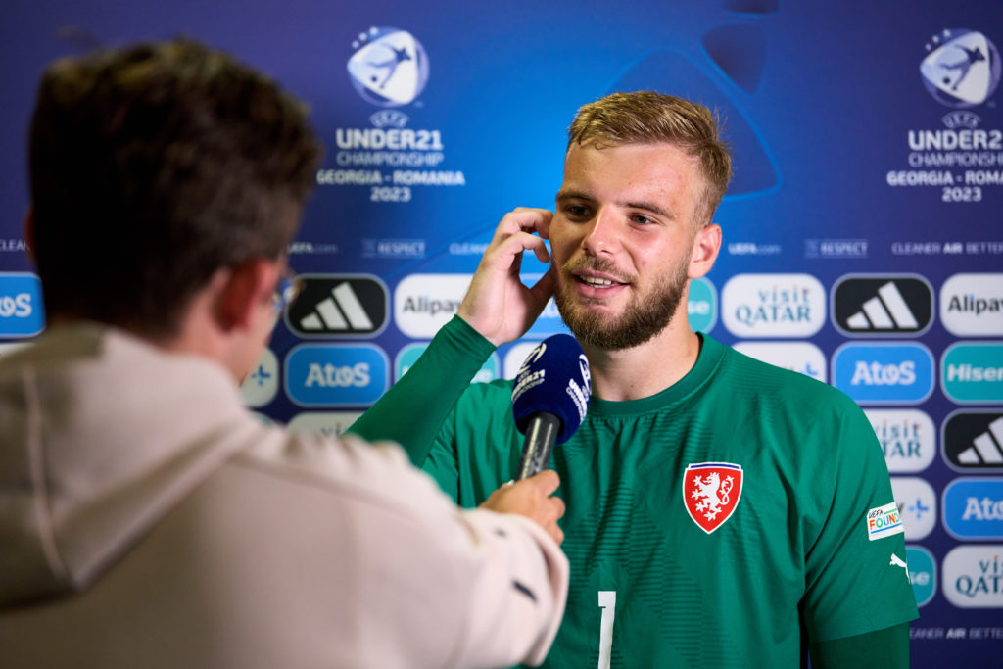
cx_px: 502
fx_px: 2591
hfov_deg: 21.9
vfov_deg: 14.7
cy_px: 334
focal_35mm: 93
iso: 2500
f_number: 2.8
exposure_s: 1/800
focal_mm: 93
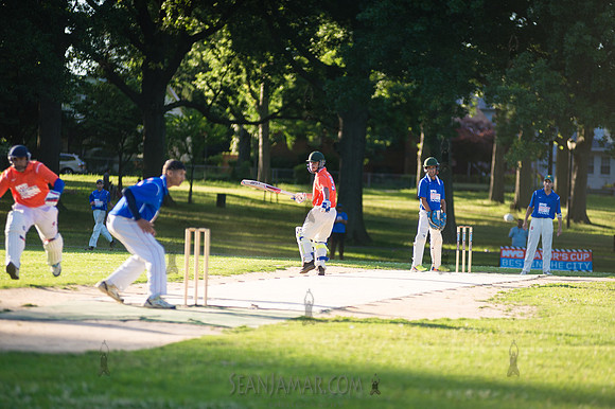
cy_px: 221
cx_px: 331
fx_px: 3402
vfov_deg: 6.9
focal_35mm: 199
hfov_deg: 10.3
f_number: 2.8
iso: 400
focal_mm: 185
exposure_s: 1/2000
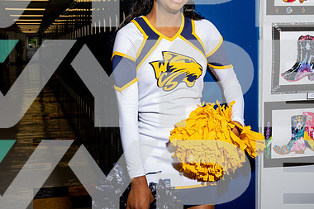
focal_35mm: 55
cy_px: 84
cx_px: 143
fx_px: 479
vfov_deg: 24.6
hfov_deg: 36.2
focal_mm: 36
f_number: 10
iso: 250
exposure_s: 1/250
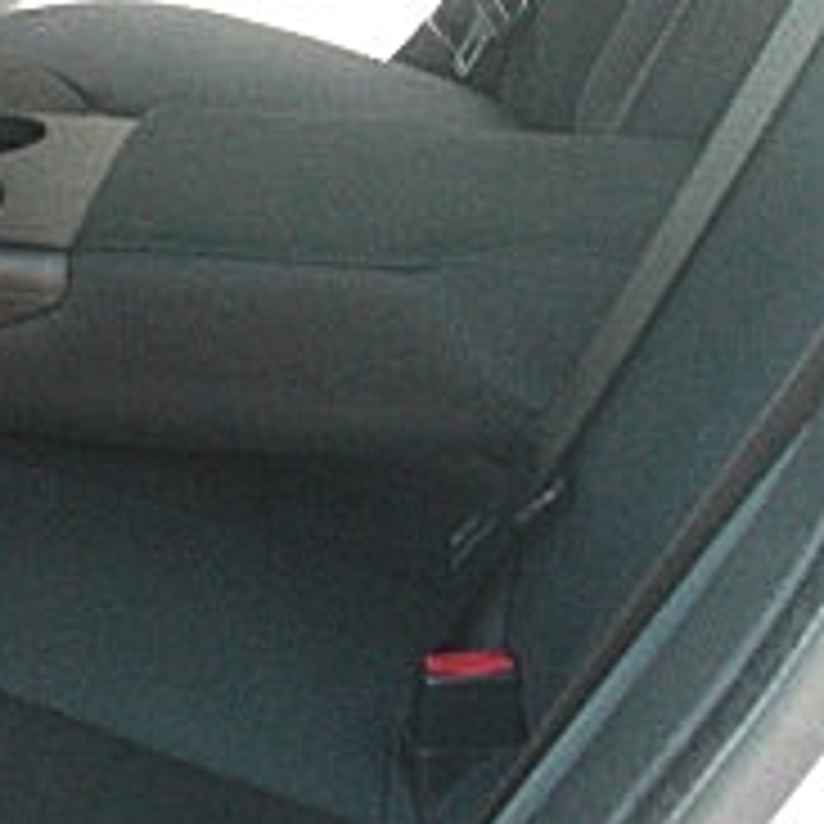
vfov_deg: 15.7
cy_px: 468
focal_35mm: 111
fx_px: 2989
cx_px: -135
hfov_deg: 15.2
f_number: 2.8
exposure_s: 1/80
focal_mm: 6.3
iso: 400
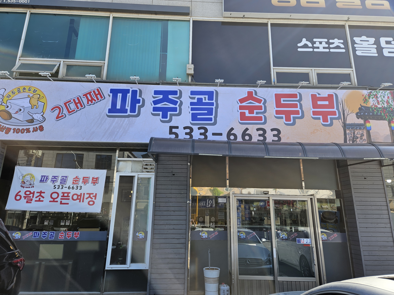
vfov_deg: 58.9
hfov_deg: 73.9
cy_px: 148
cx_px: 197
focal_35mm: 23
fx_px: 262
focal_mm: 5.4
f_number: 1.8
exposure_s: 1/487
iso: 25
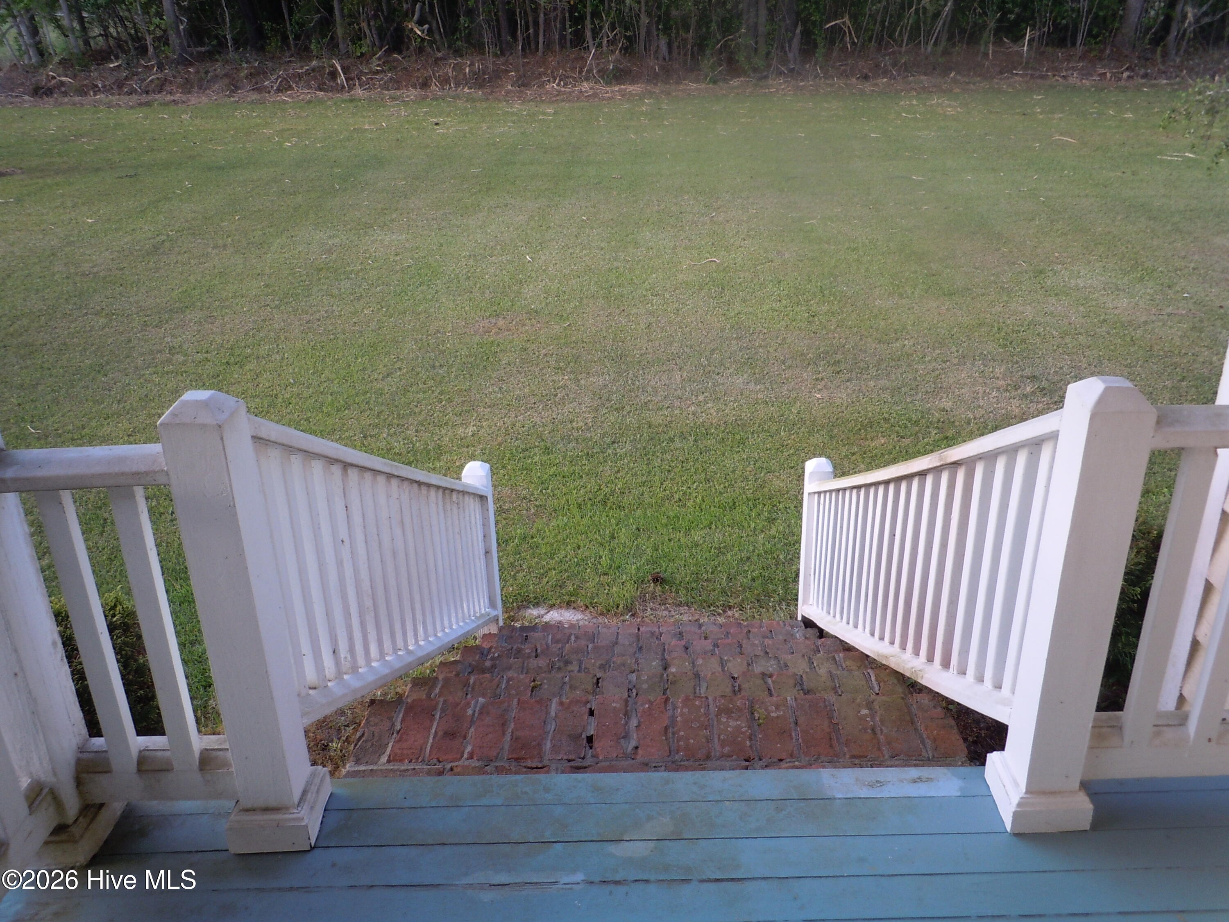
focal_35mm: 28
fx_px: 994
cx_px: 614
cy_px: 461
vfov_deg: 49.7
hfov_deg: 63.4
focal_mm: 5
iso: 160
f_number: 3.7
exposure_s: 1/60
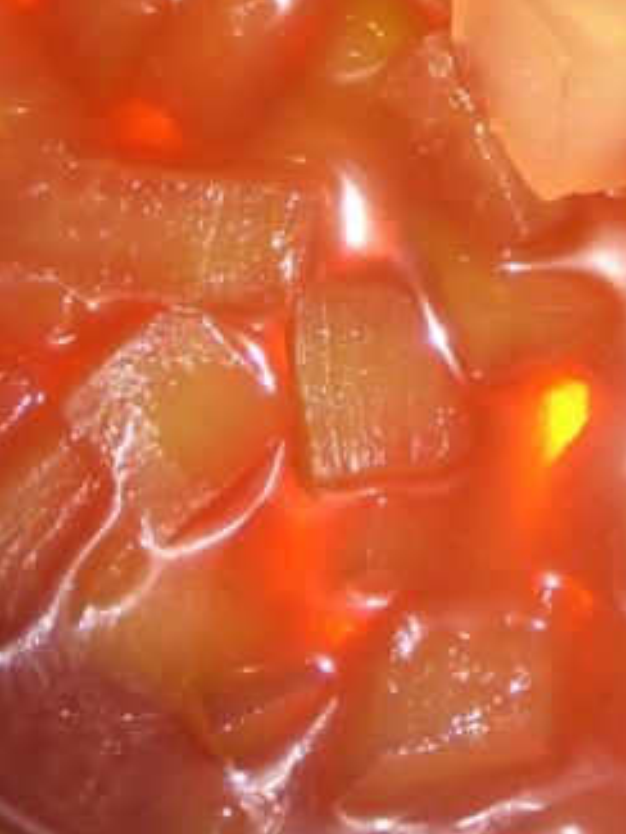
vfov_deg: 21.1
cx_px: 739
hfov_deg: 17.2
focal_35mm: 82
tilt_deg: -80.2
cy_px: -323
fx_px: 1976
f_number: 2.2
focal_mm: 4.15
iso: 32
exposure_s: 1/48
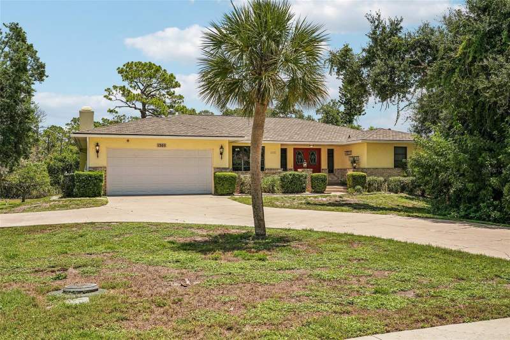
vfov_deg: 37.8
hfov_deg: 54.4
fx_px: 496
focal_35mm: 35
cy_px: 170
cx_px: 255
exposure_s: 1/1000
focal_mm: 35
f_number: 8
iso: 400
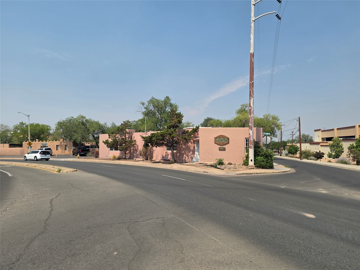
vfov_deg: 58.9
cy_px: 135
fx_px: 239
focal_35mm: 23
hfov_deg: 73.9
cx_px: 180
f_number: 1.7
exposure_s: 1/6806
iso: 80
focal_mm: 6.25
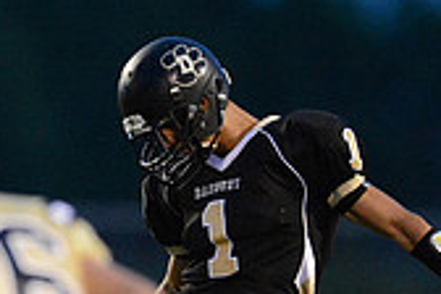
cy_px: 369
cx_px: -155
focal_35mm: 1378
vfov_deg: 1.0
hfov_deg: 1.5
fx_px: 16879
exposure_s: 1/800
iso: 12800
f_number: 2.8
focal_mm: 400
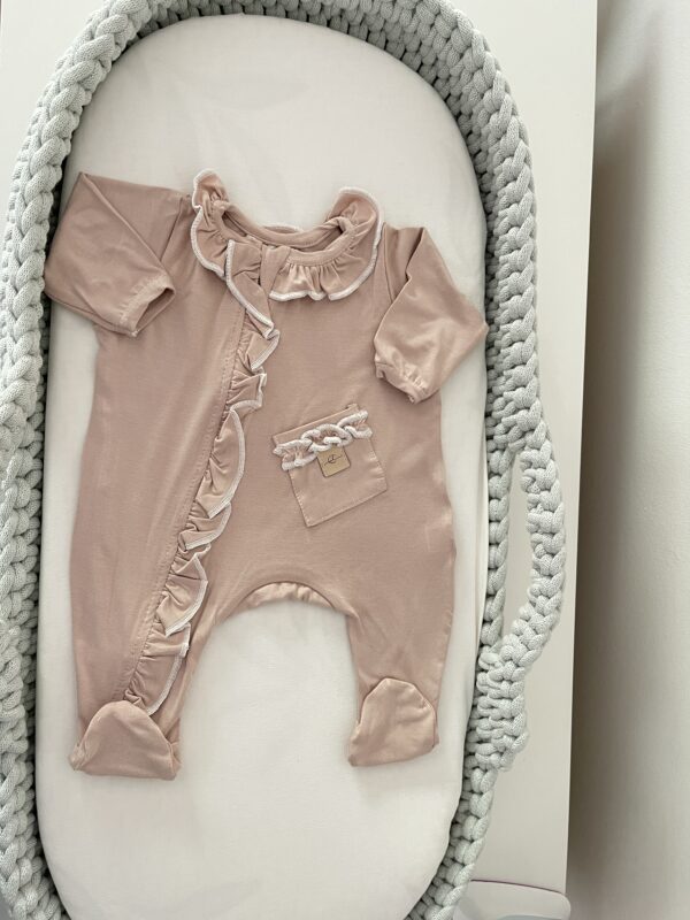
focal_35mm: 25
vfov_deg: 69.4
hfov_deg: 54.9
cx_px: 345
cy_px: 460
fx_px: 664
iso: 500
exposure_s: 1/58
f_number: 1.6
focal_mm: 5.1
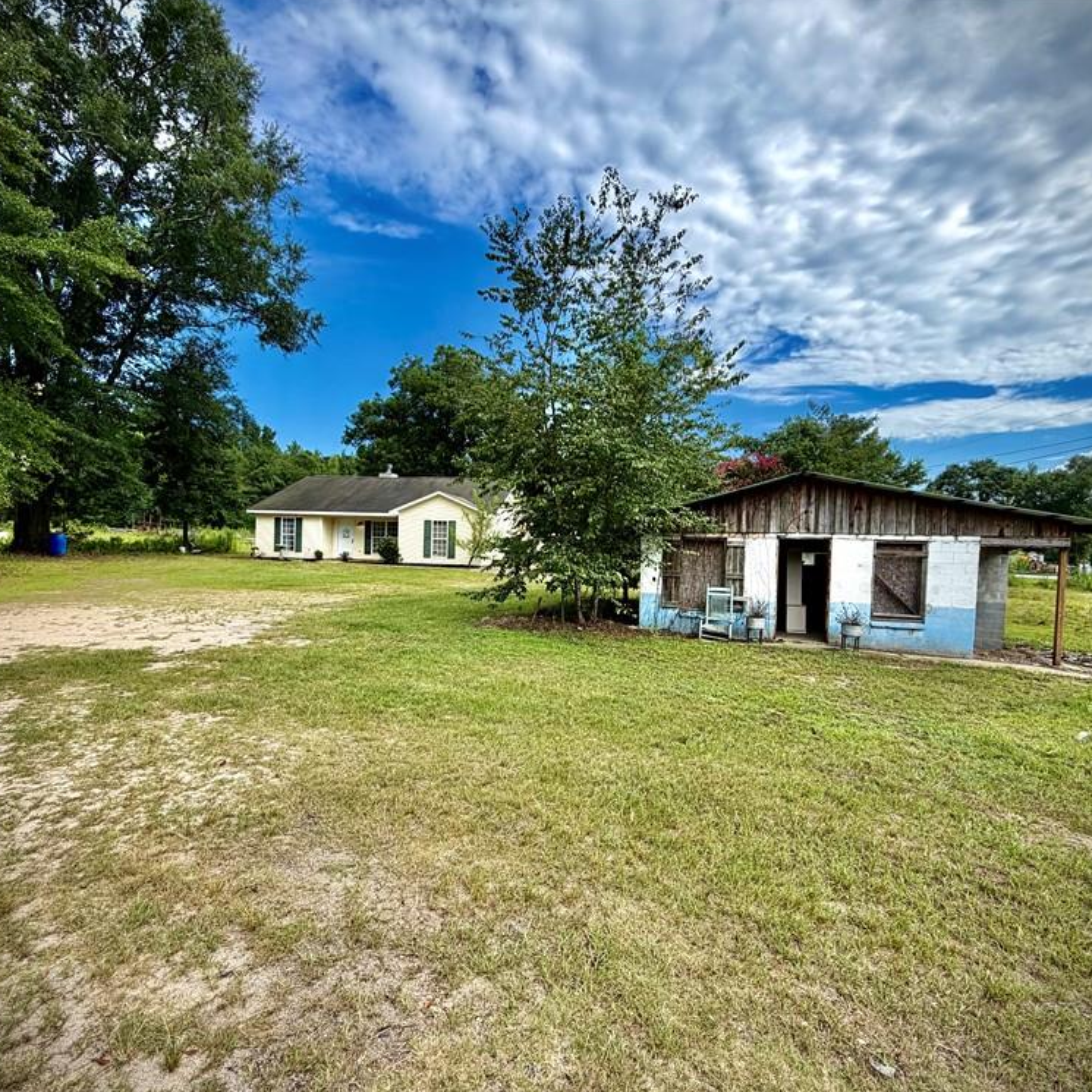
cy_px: 556
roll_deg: -1.8
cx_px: 542
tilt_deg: -1.7
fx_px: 607
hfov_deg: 84.0
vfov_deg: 84.0
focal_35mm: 17
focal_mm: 2.22
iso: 32
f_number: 2.2
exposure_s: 1/770
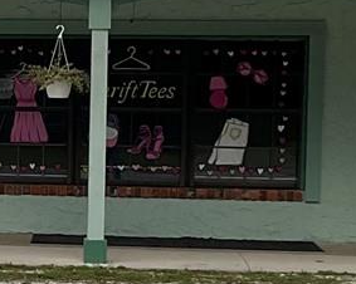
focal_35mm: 160
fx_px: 1685
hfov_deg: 11.6
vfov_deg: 9.6
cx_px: -161
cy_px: 216
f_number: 1.8
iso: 16
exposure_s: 1/151
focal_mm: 3
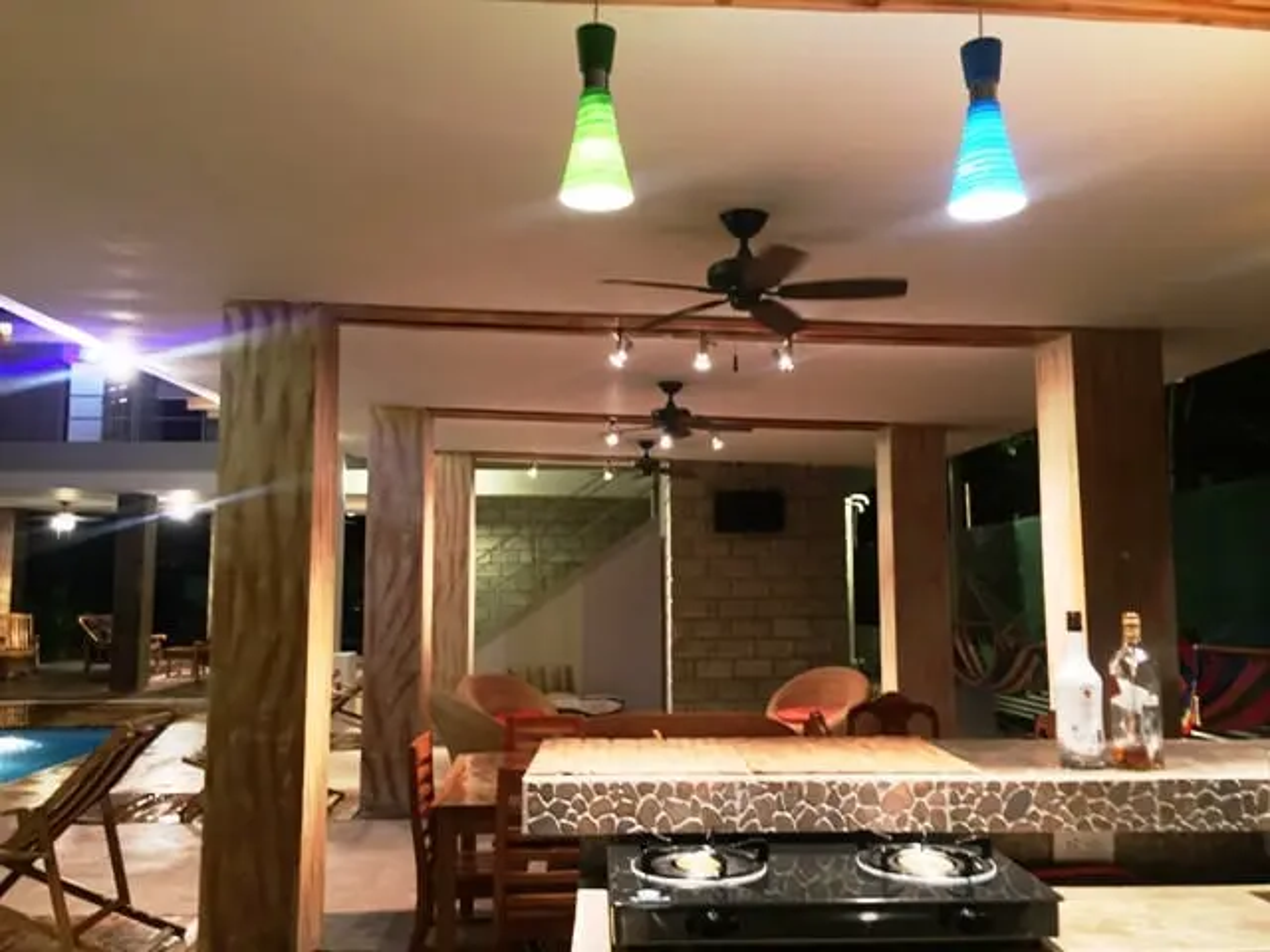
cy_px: 476
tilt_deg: +6.3
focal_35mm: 29
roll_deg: -0.6
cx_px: 635
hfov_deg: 61.7
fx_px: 1064
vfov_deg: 48.2
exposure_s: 1/15
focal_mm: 4.15
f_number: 2.2
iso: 320
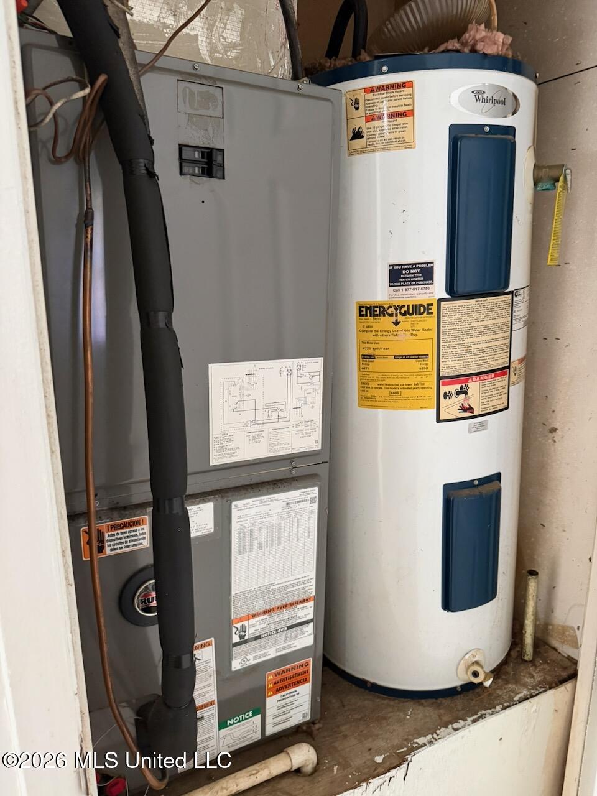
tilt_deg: -11.0
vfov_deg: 71.6
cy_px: 398
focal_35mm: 24
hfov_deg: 56.8
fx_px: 552
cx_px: 298
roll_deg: -1.1
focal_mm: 6.76
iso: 640
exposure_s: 1/60
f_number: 1.78
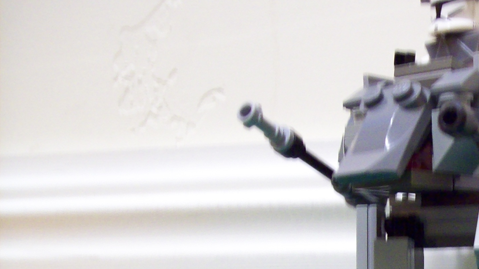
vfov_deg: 14.9
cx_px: 474
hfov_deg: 25.9
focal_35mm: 78
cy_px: 336
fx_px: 991
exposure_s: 1/4
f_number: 2.7
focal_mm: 6
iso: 200
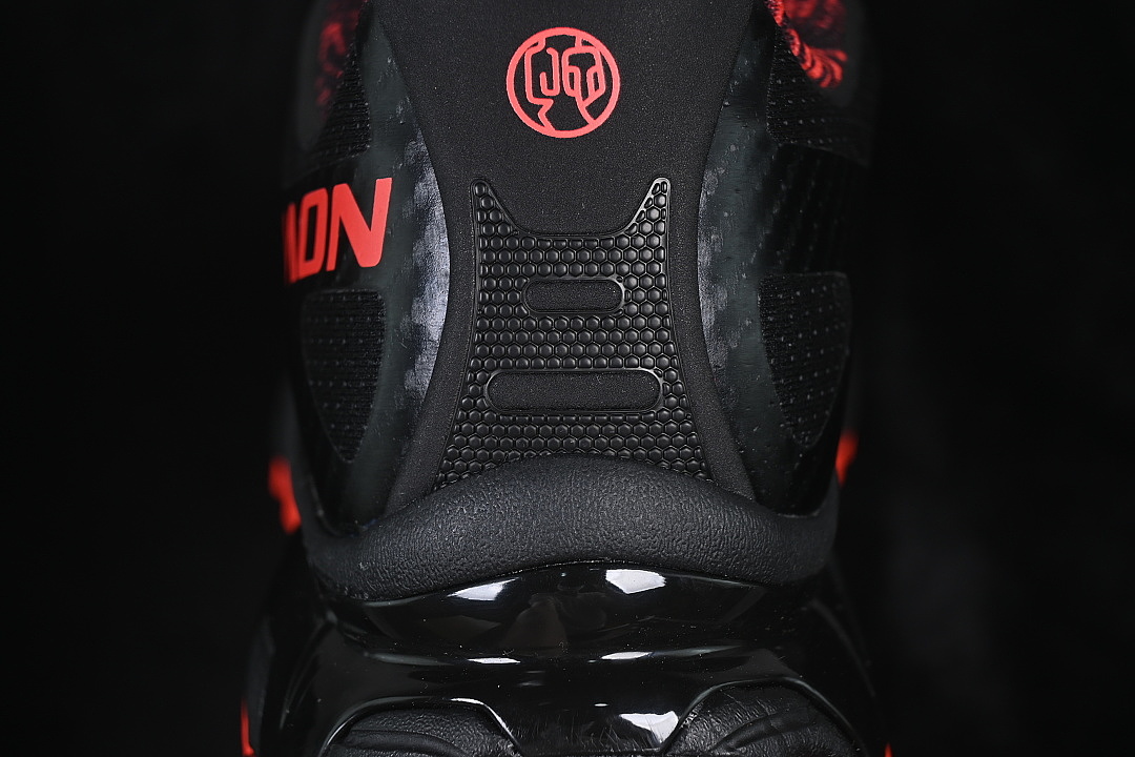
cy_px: 378
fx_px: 2364
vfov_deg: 18.2
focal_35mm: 75
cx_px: 568
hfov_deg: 27.0
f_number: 6.3
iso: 160
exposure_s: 1/50
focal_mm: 50
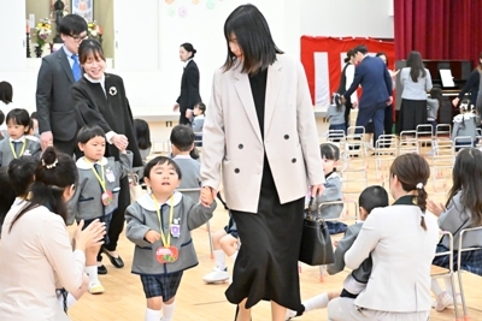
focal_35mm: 75
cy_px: 160
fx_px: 1004
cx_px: 241
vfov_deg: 18.2
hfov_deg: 27.0
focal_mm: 50
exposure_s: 1/1250
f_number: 5
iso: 16000
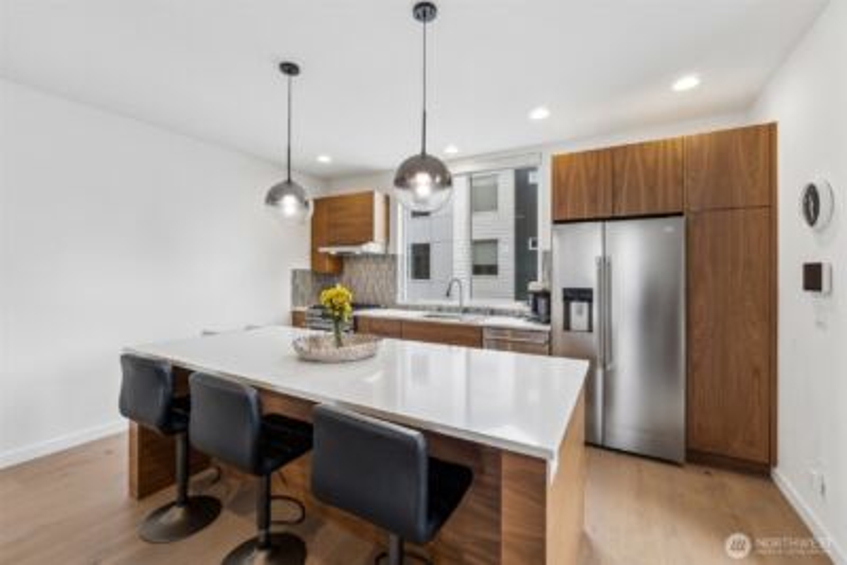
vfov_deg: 77.4
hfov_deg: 100.4
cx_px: 424
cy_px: 282
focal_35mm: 15
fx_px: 353
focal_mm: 10
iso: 250
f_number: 9
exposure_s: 1/15
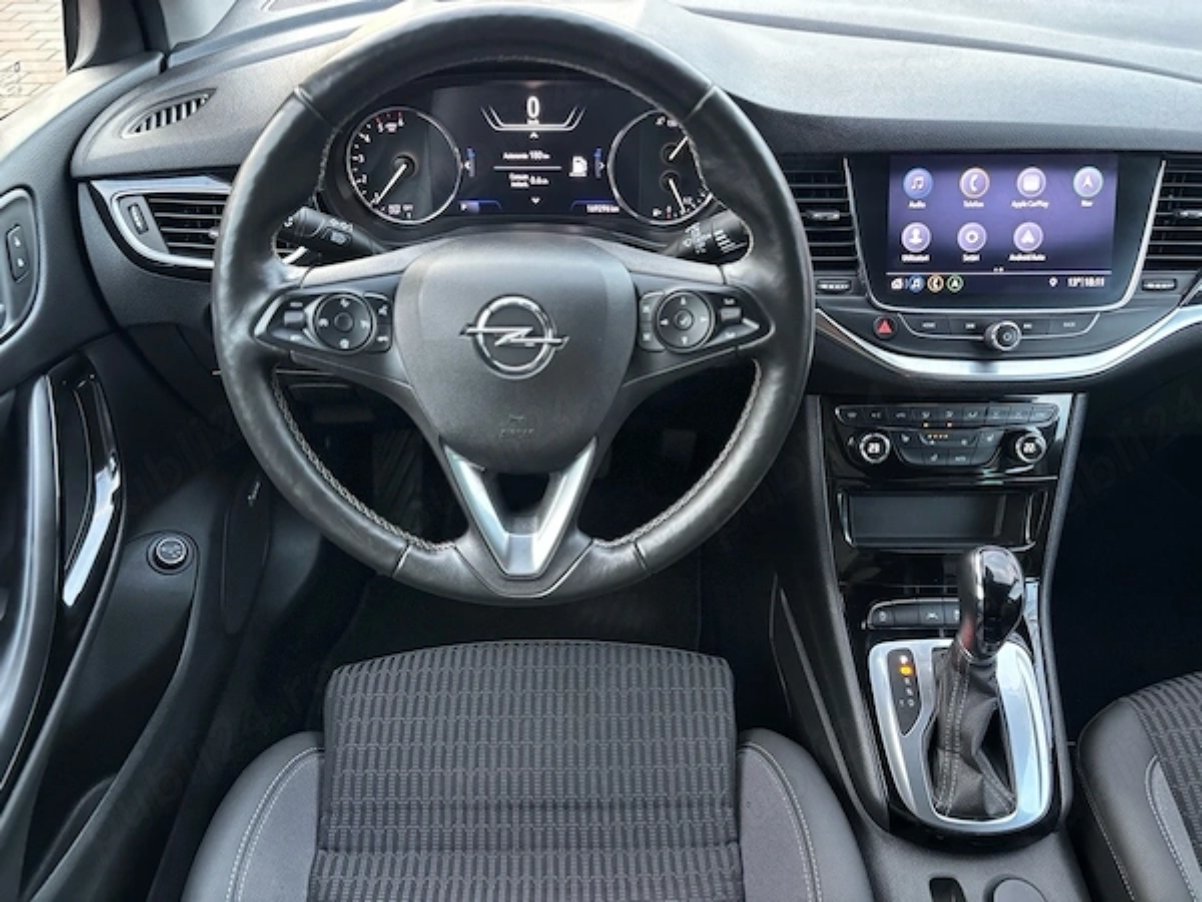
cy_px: 451
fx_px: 903
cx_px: 601
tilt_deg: -43.0
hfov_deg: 67.3
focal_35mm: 26
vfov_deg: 53.1
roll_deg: -1.1
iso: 500
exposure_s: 1/52
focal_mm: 5.96
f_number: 1.6
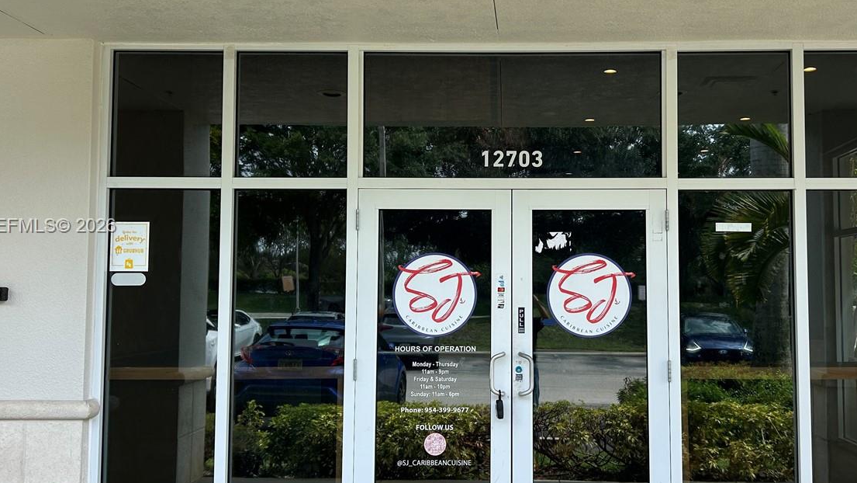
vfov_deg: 29.0
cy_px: 227
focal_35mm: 41
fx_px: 932
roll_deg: +0.0
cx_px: 495
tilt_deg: +3.2
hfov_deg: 49.2
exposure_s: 1/924
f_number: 1.5
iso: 50
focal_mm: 5.7
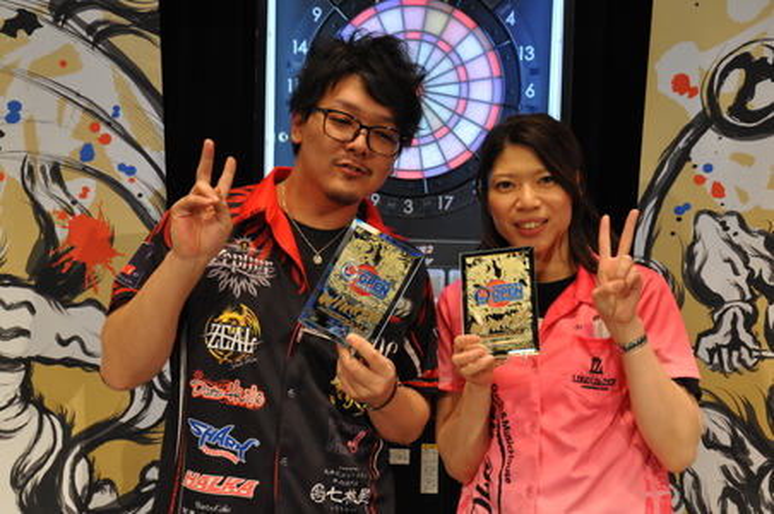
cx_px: 387
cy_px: 257
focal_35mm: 57
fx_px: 1224
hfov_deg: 35.1
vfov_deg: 23.7
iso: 400
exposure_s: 1/20
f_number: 4.5
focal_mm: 38
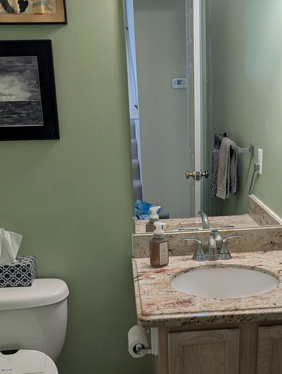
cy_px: 255
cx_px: 153
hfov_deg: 32.9
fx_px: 477
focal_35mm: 44
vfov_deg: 42.2
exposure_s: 1/285
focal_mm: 6.9
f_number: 1.68
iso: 23
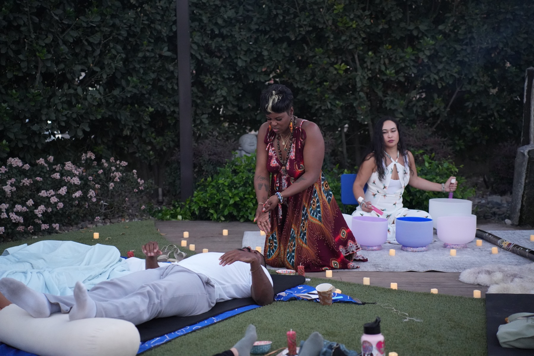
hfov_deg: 27.0
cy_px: 178
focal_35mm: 75
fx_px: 1112
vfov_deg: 18.2
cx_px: 267
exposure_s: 1/125
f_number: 2.8
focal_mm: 75
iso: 6400
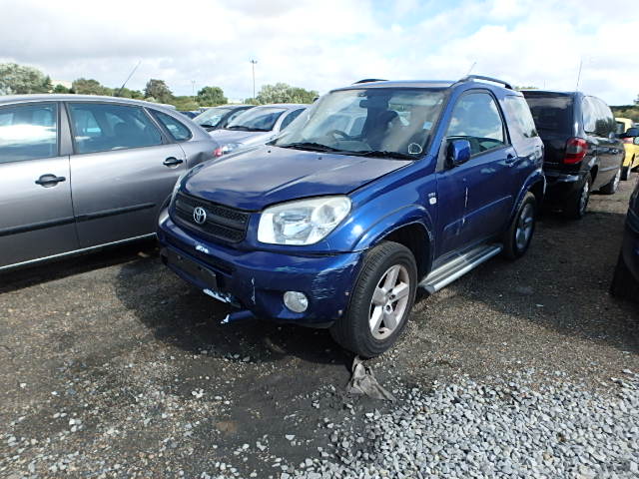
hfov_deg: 79.0
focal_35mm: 21
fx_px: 388
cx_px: 320
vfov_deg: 63.4
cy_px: 240
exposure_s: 1/640
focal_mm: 3.7
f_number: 3.5
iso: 125
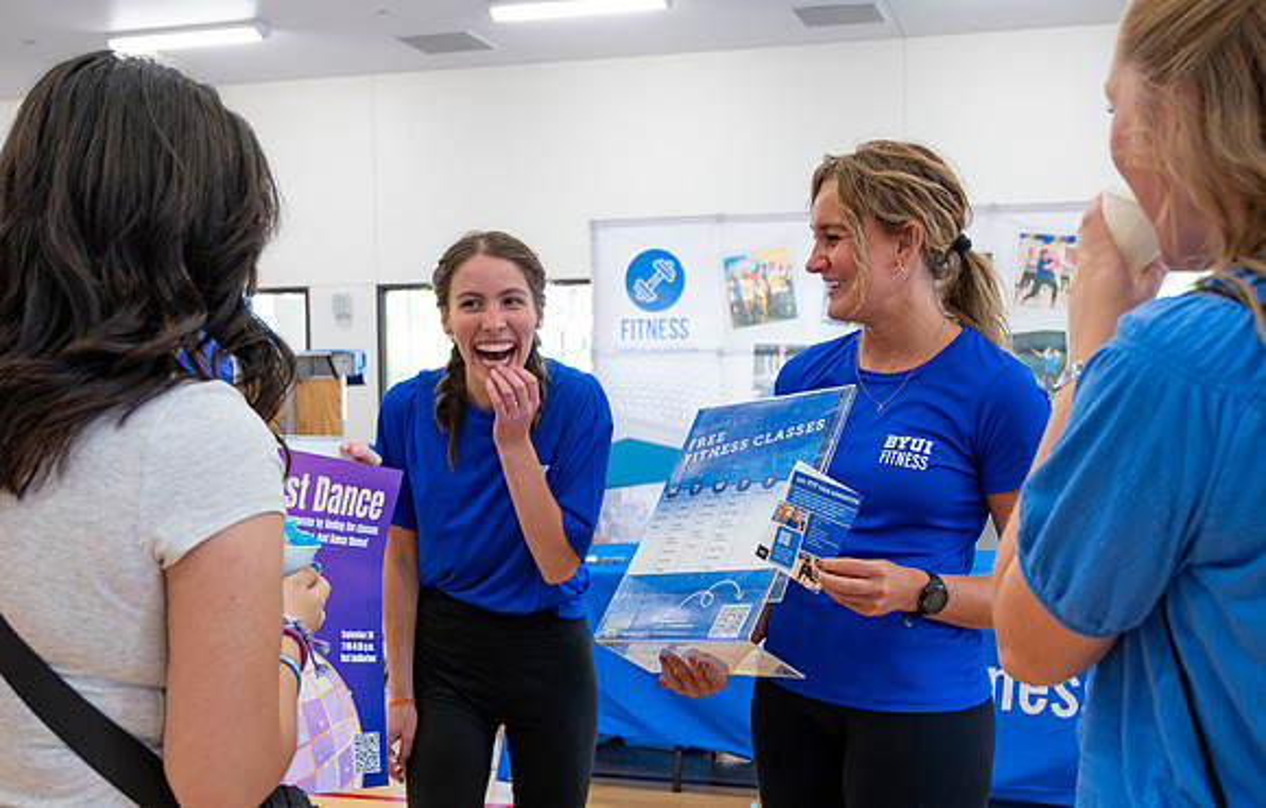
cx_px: 690
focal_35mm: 42
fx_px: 1462
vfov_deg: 30.9
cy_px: 436
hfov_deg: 46.8
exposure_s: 1/250
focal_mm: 27
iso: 2000
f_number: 4
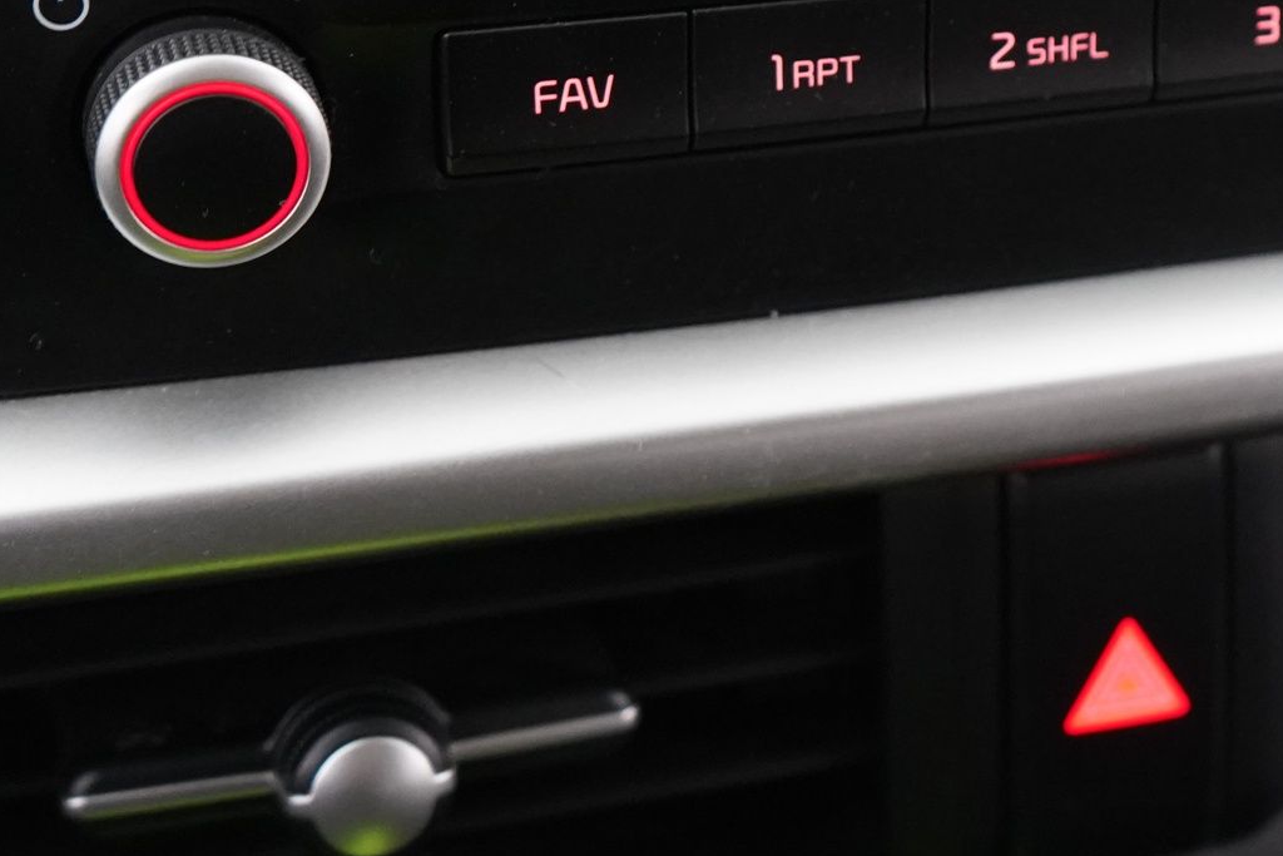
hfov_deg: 24.3
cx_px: 900
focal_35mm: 83
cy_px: 80
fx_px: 2958
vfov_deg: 16.2
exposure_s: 1/60
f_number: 4
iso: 6400
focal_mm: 34
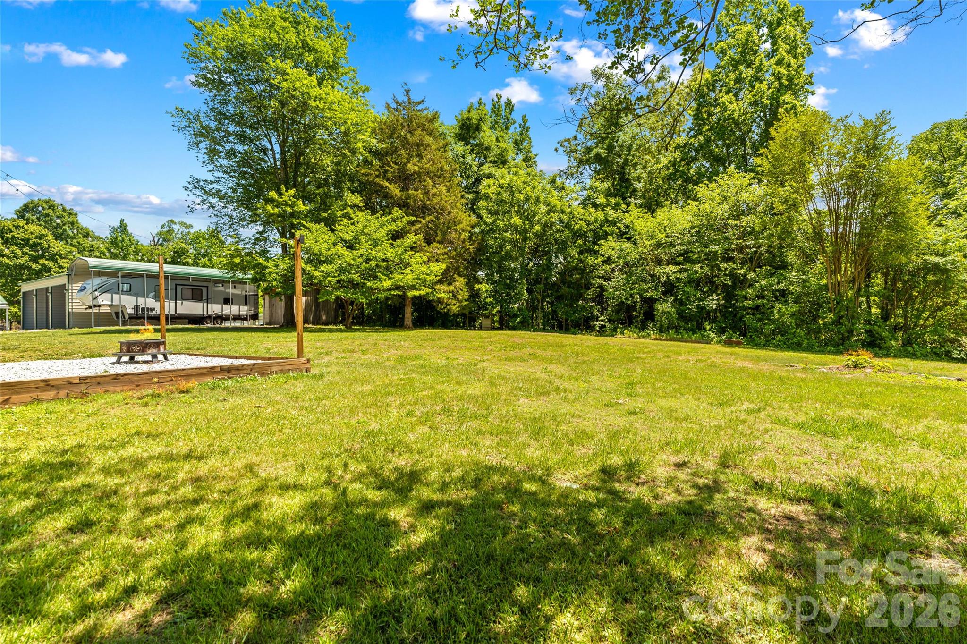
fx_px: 430
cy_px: 322
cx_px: 484
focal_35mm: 16
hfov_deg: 96.8
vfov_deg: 73.7
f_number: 8
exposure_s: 1/60
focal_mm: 16
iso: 100
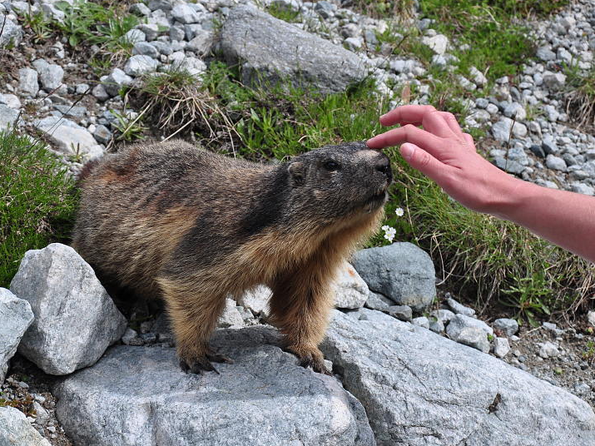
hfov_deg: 17.4
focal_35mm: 113
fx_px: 1942
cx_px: 310
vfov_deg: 13.1
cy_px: 229
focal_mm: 66
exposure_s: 1/400
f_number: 9
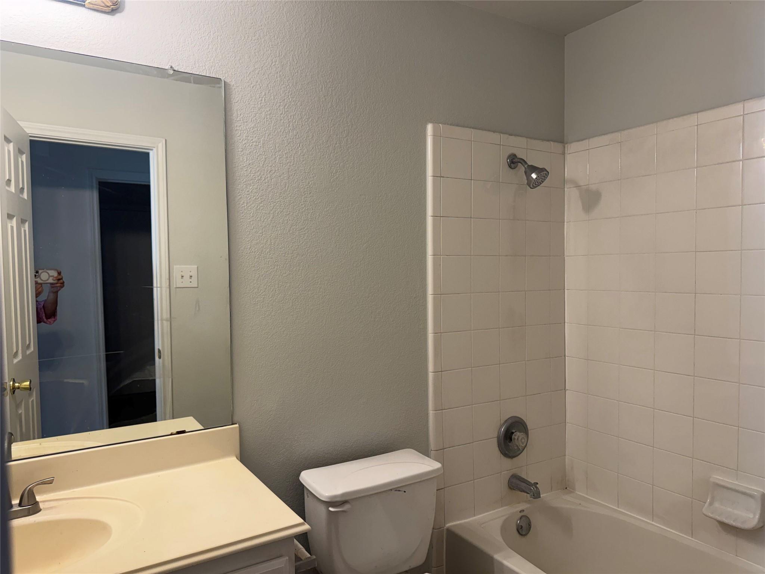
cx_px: 382
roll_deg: +0.4
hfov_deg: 71.6
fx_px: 530
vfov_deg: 56.8
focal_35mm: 24
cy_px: 287
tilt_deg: -2.6
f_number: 1.78
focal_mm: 6.76
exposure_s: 1/120
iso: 125
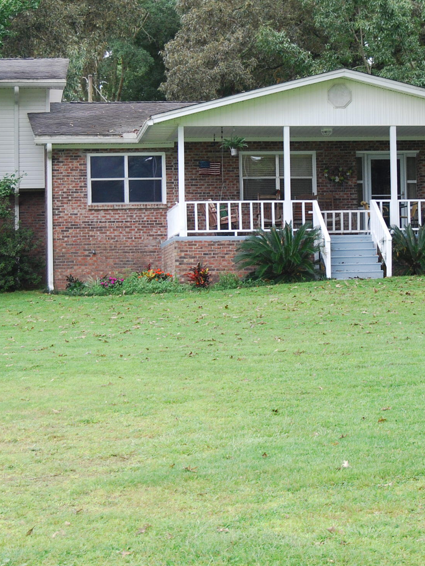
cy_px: 214
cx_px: 244
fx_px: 1768
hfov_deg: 13.7
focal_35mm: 108
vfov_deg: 18.2
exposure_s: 1/100
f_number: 5
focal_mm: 38
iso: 200
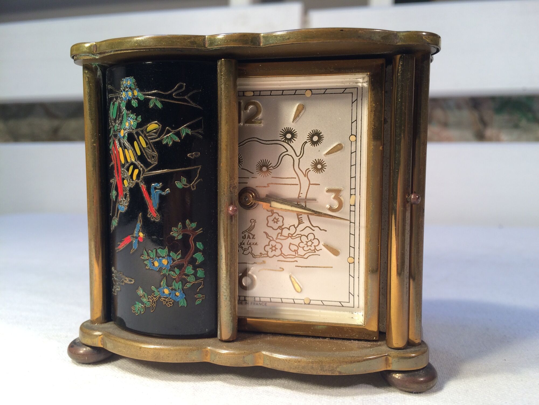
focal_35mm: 29
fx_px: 452
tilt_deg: -4.4
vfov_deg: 48.2
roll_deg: +0.4
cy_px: 202
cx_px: 270
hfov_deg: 61.7
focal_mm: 4.15
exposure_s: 1/50
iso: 32
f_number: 2.2
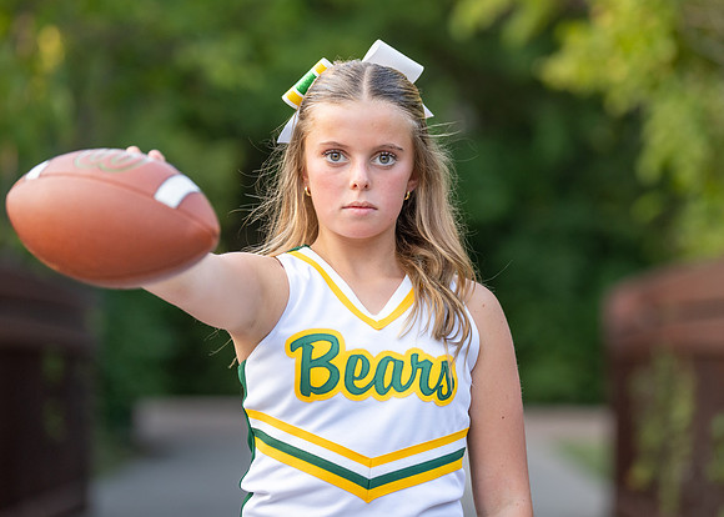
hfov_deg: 12.9
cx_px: 374
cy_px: 232
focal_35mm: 156
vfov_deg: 9.2
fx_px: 3214
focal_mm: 125
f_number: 2.8
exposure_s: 1/1000
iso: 640
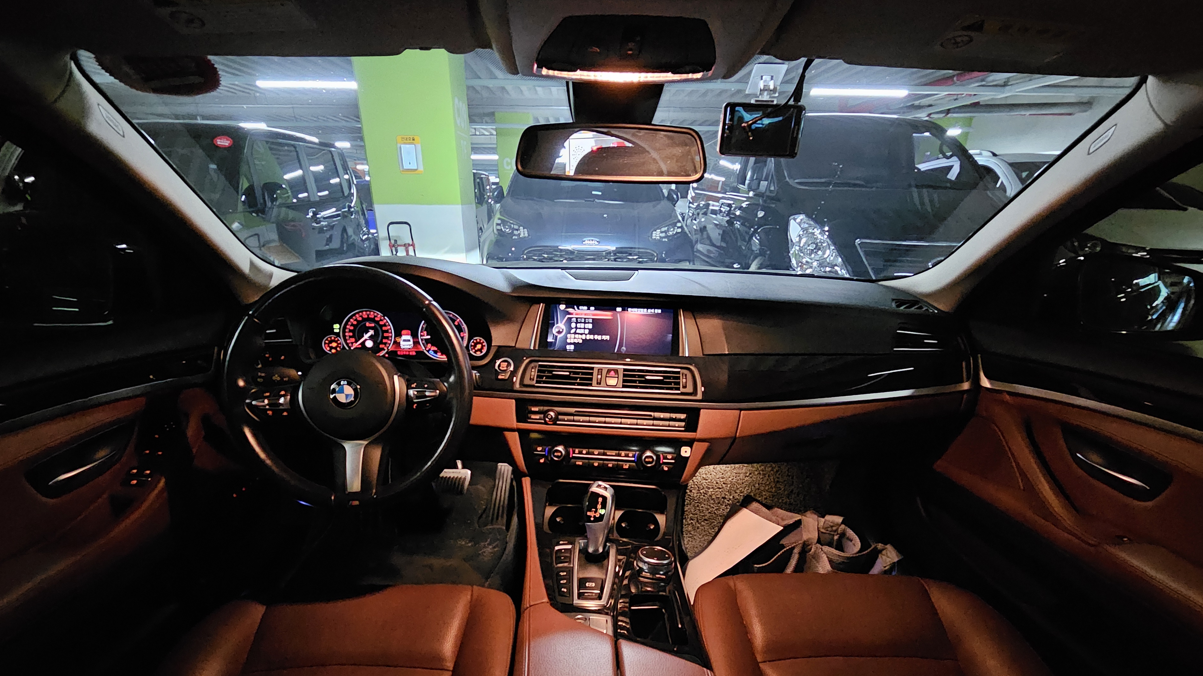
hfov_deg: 103.0
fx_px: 478
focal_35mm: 15
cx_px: 597
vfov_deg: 69.4
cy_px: 421
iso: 2000
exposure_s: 1/24
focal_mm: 2.2
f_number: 2.2
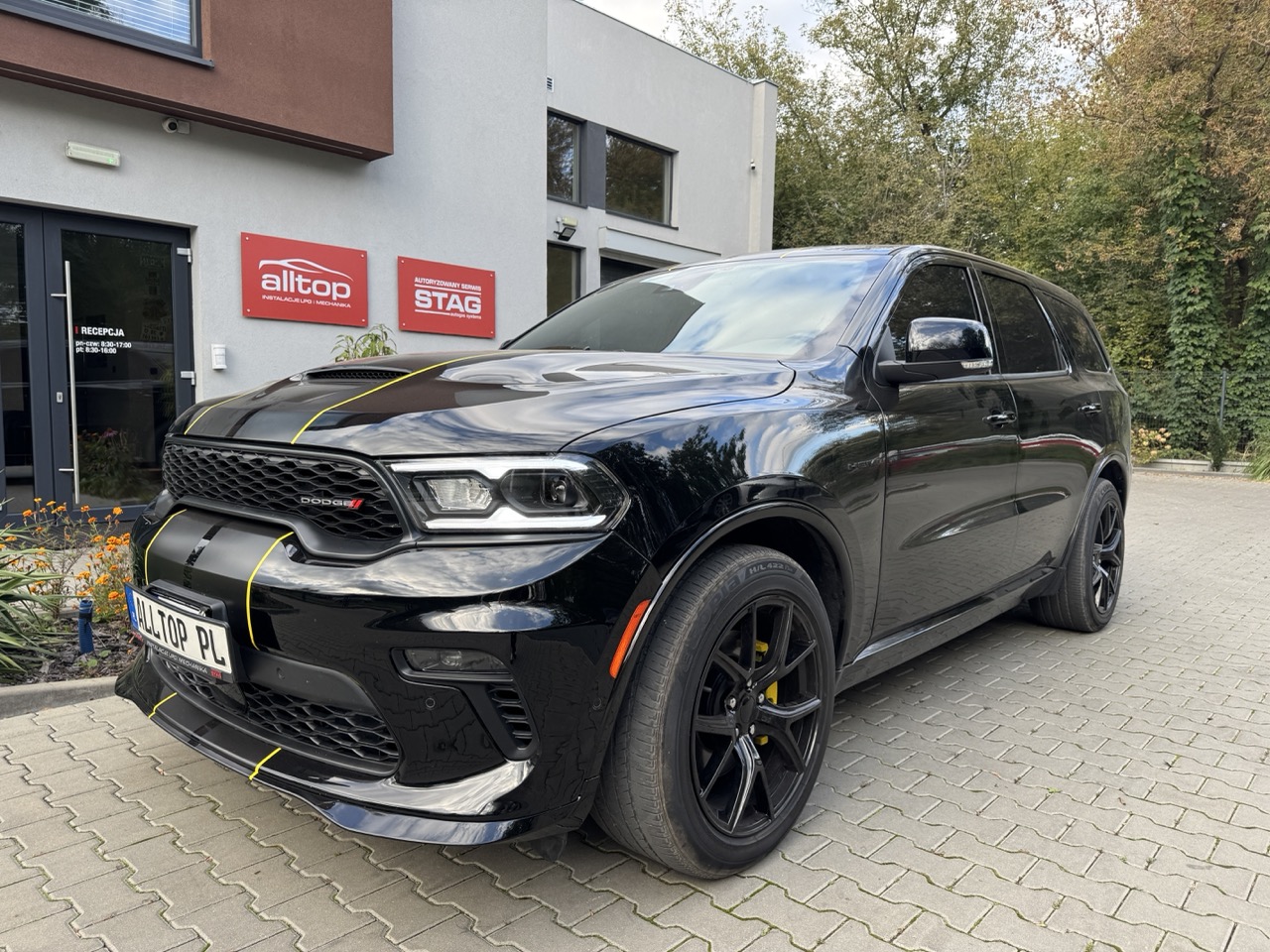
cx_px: 635
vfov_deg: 56.8
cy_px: 476
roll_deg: -1.6
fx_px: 881
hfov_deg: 71.6
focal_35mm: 24
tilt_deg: -6.1
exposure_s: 1/379
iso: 80
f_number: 1.78
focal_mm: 6.76
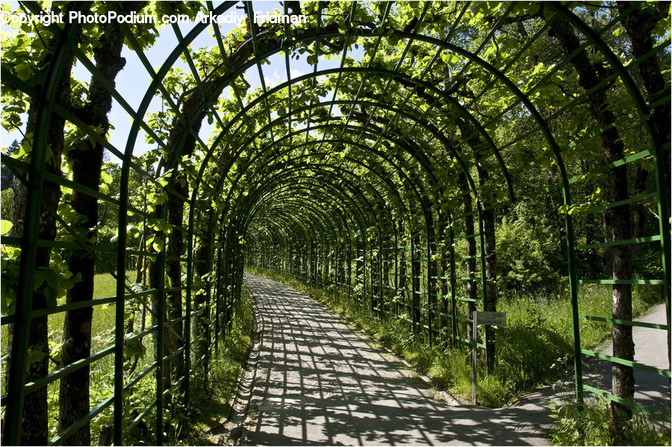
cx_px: 336
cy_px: 224
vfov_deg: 47.8
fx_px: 503
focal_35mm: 27
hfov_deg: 67.4
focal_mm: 18
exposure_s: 1/640
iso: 640
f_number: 9
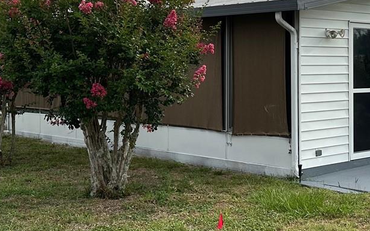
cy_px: 80
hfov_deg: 30.2
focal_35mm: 66
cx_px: 309
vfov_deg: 19.6
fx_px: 665
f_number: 1.78
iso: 80
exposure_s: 1/4762
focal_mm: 6.86
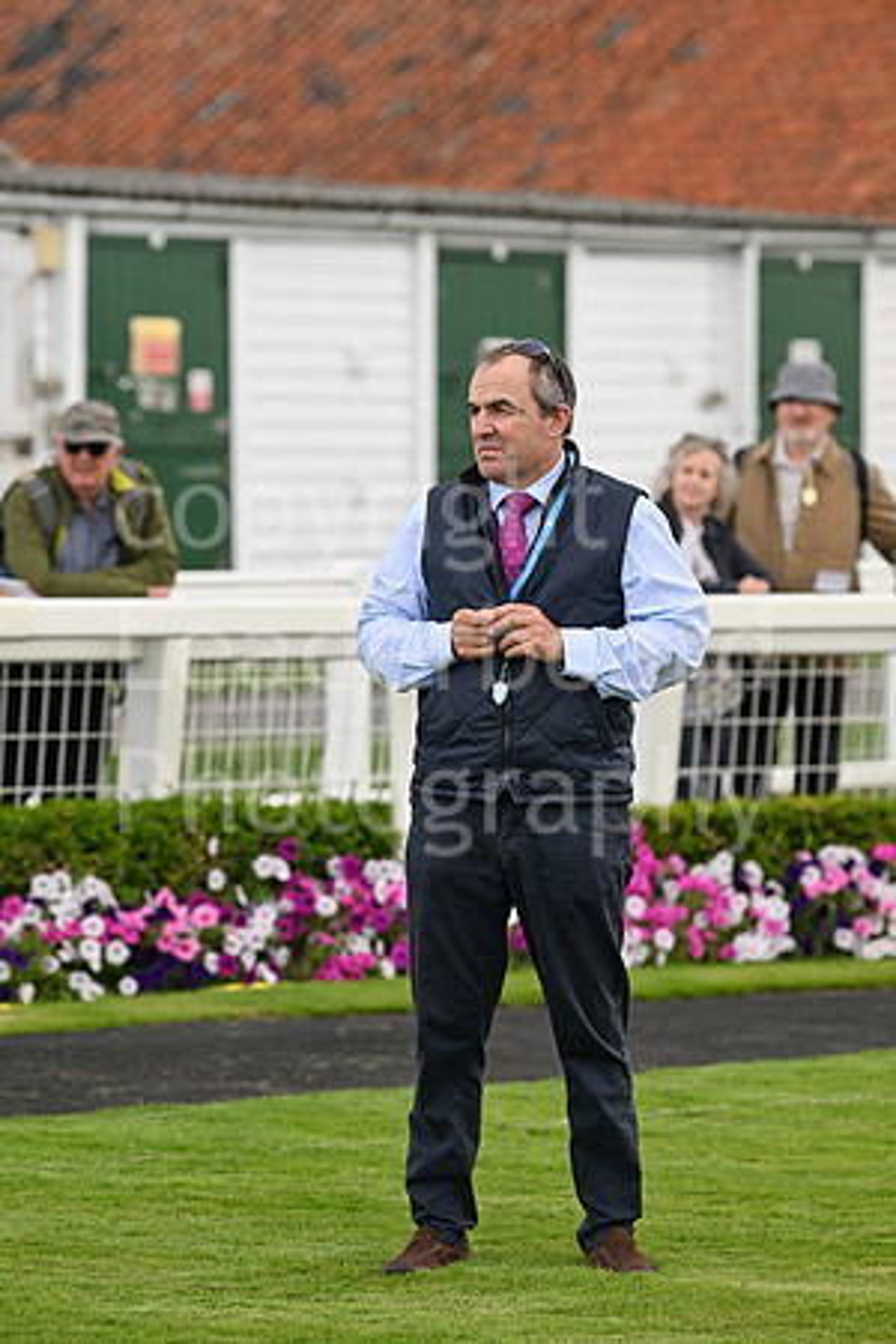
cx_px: 448
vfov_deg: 11.4
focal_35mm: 180
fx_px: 6719
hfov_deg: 7.6
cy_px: 672
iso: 500
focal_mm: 180
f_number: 5
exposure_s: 1/1000
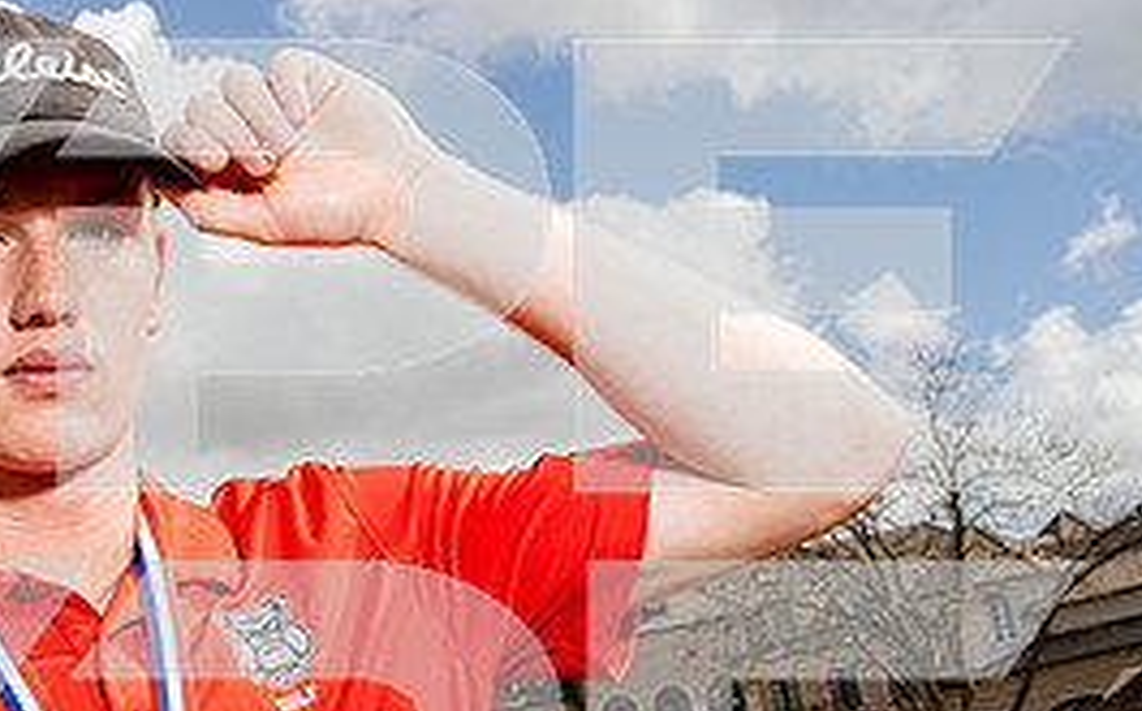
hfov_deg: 28.7
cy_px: 791
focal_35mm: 67
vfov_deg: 18.6
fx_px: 2083
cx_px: -13
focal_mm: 30
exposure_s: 1/250
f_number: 11
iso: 100
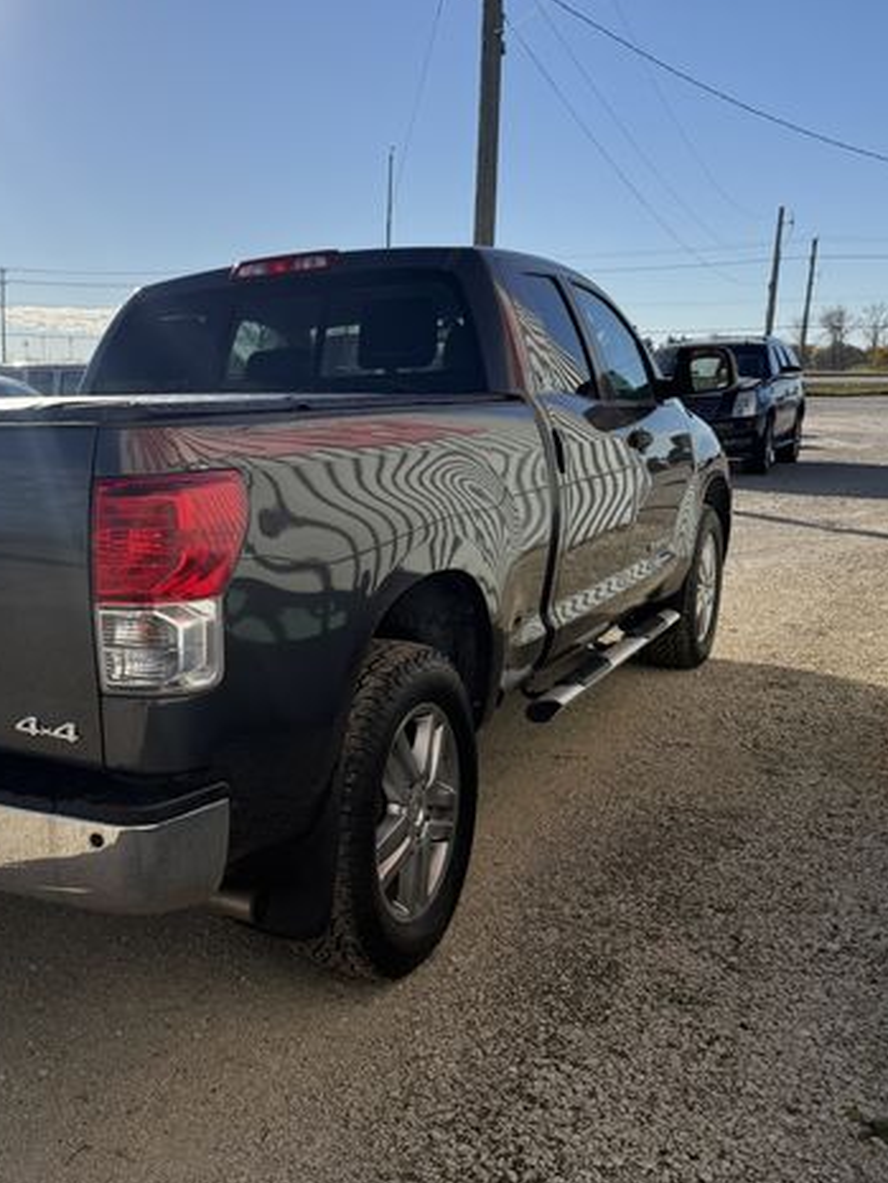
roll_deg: +0.7
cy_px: 590
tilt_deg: -9.2
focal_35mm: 33
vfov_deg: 55.3
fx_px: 1128
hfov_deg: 39.8
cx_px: 87
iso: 100
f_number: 1.78
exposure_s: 1/8130
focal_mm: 6.76
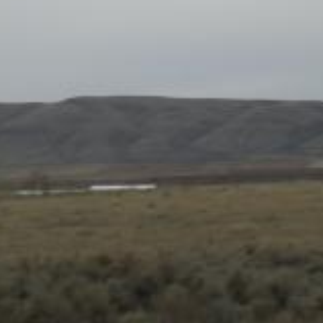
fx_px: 1436
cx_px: 141
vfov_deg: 12.7
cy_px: 33
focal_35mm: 136
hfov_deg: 12.8
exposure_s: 1/200
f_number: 4.4
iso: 50
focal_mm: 6.3
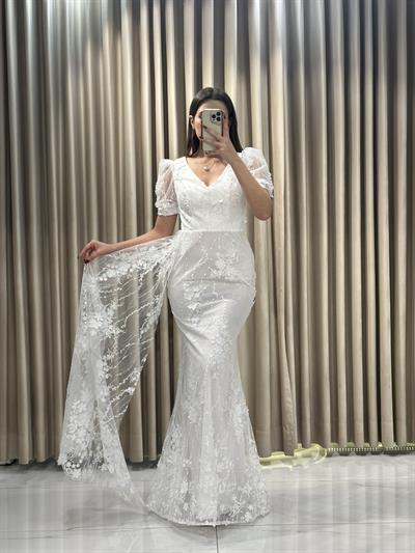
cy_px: 276
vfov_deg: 39.6
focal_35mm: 48
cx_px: 208
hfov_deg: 30.3
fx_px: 767
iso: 64
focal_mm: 6.86
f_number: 1.78
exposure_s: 1/351
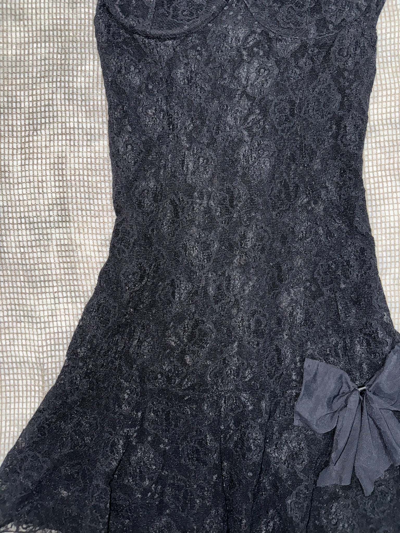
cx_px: 200
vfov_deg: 71.6
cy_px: 266
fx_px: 370
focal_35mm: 24
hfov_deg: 56.8
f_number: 1.78
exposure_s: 1/25
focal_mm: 6.76
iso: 100
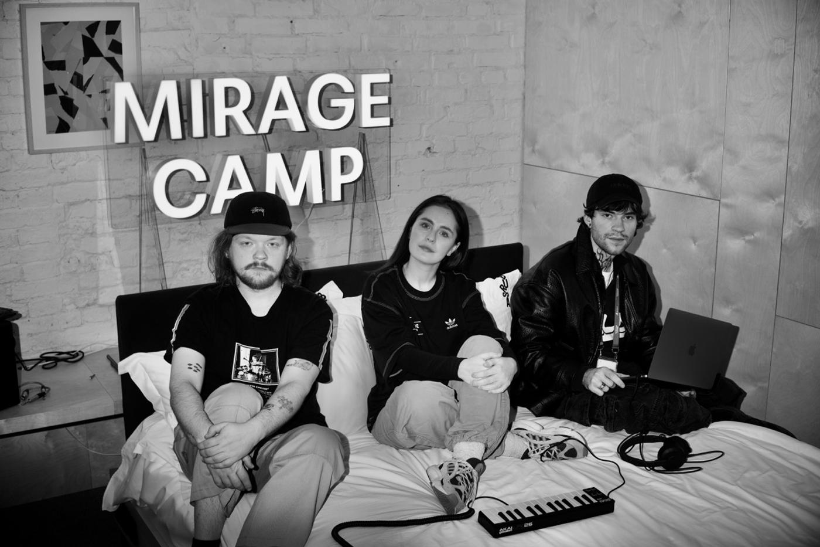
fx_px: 922
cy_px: 274
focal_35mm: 40
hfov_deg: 47.9
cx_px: 410
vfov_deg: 33.0
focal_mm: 27
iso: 100
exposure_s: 1/100
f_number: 2.8
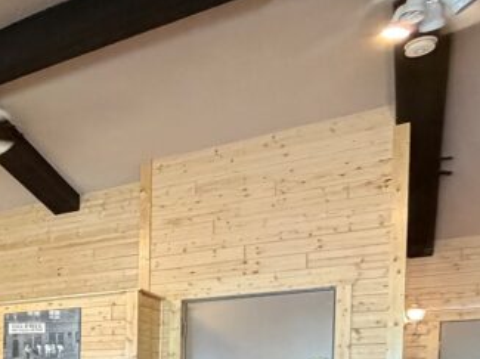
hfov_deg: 28.3
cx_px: -230
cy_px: 411
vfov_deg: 28.2
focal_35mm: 46
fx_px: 637
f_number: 2.2
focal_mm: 2.22
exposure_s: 1/60
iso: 640
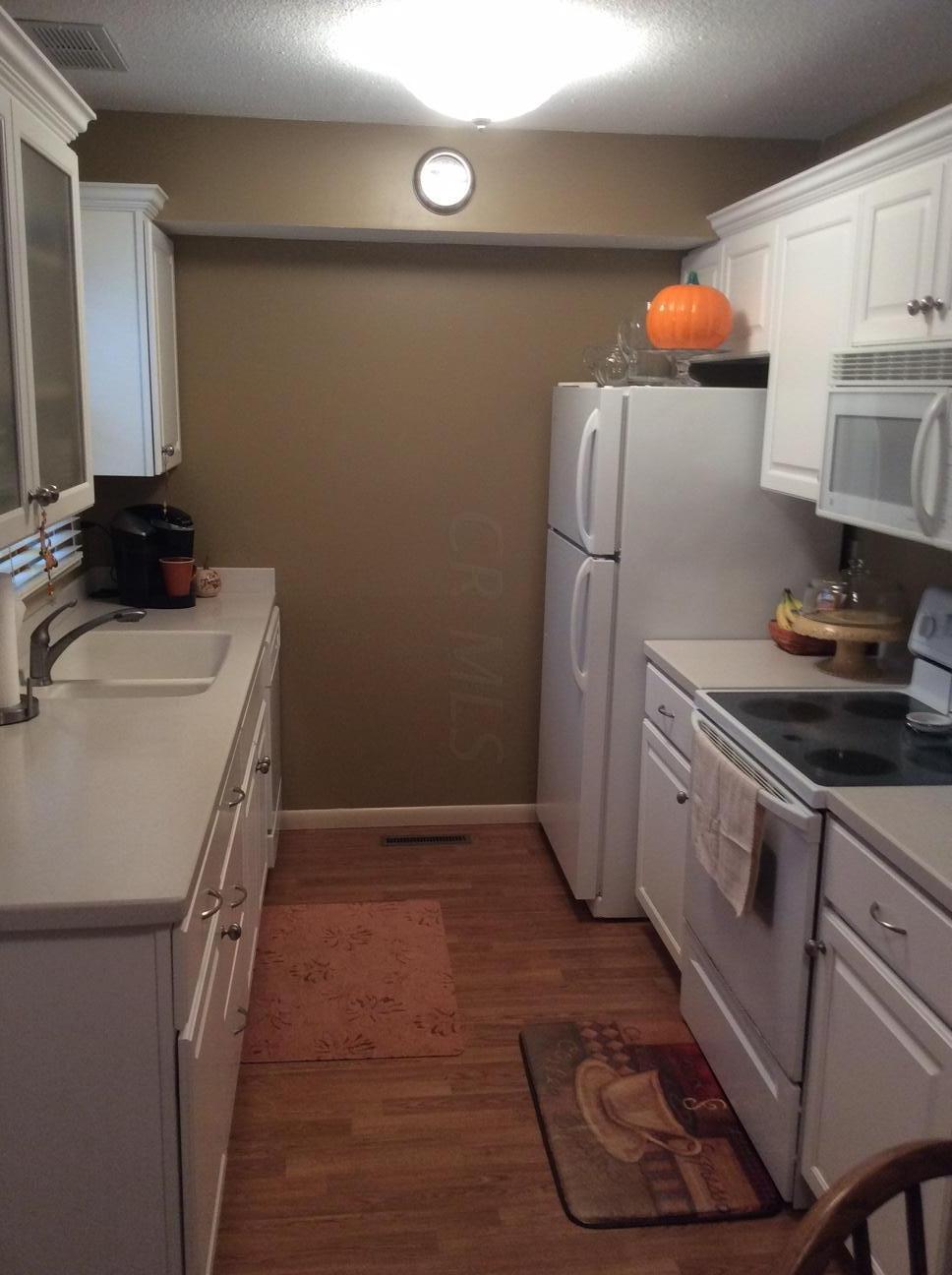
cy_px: 638
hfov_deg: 44.1
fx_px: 1177
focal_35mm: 32
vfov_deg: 56.9
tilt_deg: -12.6
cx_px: 476
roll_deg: -0.9
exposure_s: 1/24
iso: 100
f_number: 2.4
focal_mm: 3.3
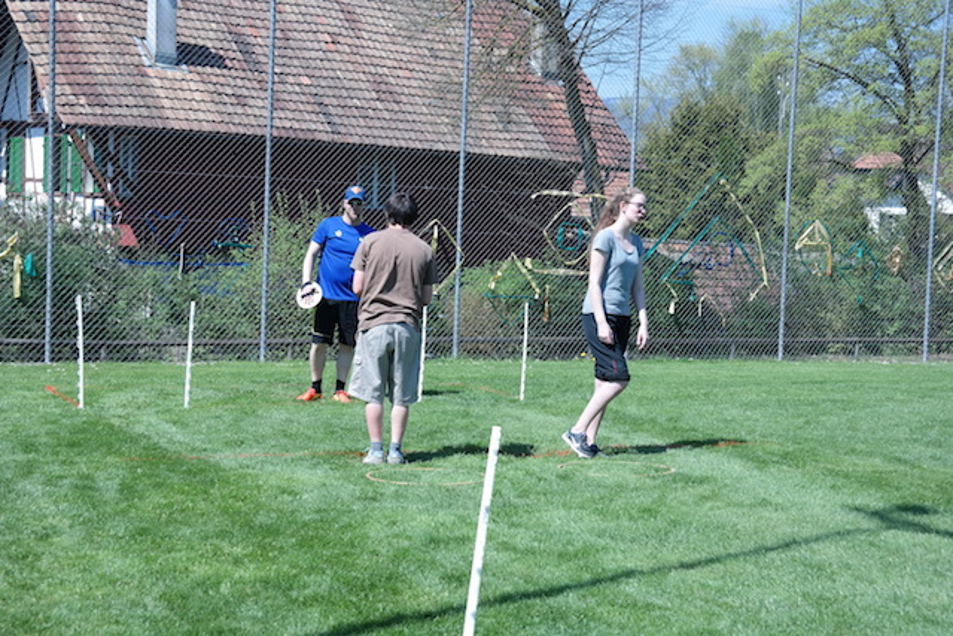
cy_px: 318
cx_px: 476
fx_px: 1694
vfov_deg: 21.3
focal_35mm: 64
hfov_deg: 31.4
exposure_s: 1/200
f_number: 6.3
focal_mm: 42
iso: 100
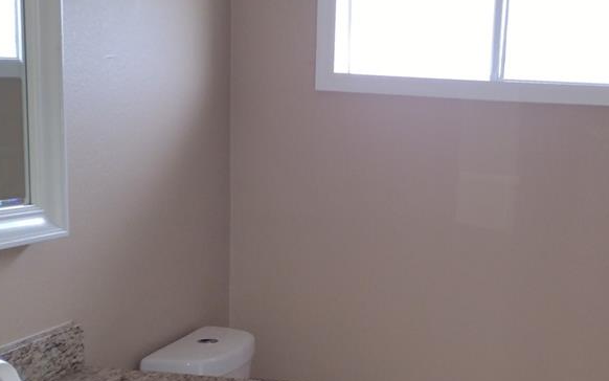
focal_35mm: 59
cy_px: 301
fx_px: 979
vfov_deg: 21.7
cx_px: 429
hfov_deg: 34.1
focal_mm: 4.71
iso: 148
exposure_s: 1/40
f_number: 1.7
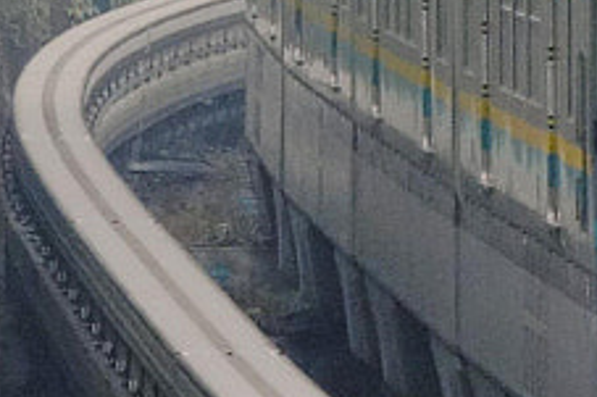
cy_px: -446
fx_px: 11682
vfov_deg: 1.9
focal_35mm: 705
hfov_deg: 2.9
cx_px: 757
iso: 500
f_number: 5.6
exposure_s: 1/125
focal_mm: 37.1
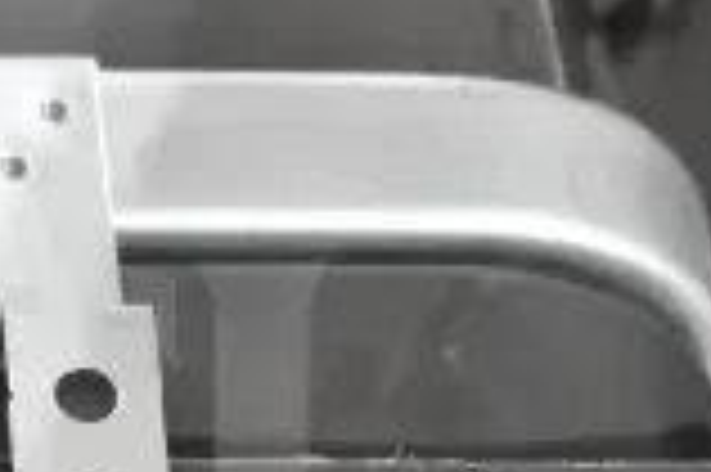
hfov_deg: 11.6
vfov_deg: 7.8
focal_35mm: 174
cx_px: -81
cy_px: 618
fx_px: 3433
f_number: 5.6
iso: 6400
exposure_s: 1/125
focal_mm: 30
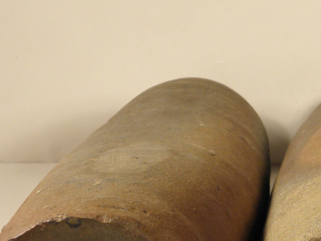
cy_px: 238
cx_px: 356
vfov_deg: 13.1
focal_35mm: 112
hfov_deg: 17.0
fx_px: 1038
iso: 100
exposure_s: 1/40
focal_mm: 7.9
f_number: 3.9
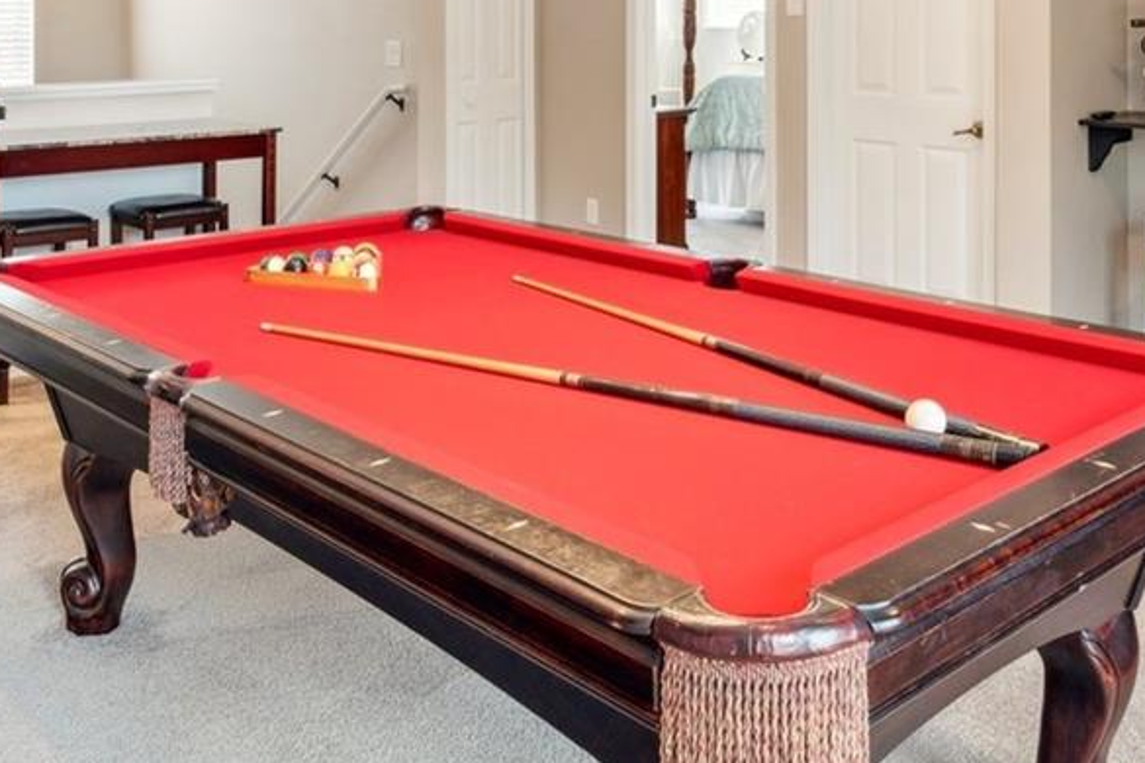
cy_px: -22
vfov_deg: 30.1
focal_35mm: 41
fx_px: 1304
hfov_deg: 47.2
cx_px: 665
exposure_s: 1/4
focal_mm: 15
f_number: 7.1
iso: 320
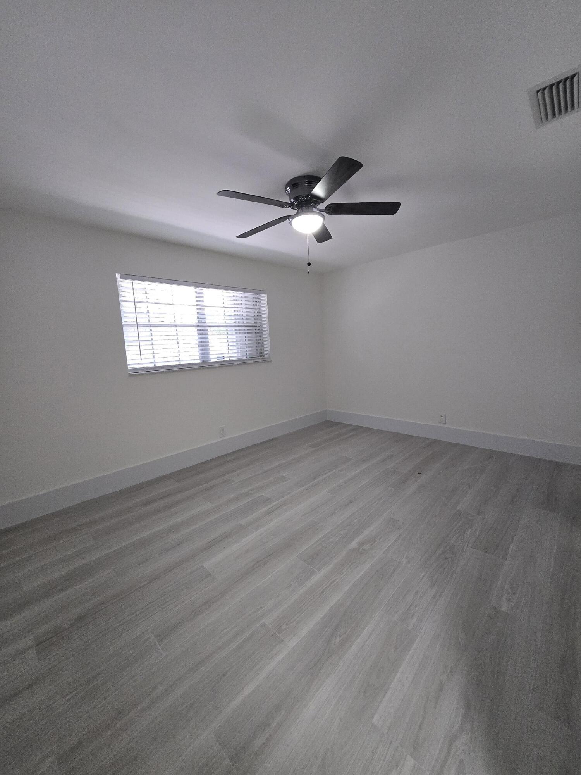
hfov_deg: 89.9
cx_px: 290
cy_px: 388
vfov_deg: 106.2
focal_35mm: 13
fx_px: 291
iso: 320
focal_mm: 1.7
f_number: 2.2
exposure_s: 1/60
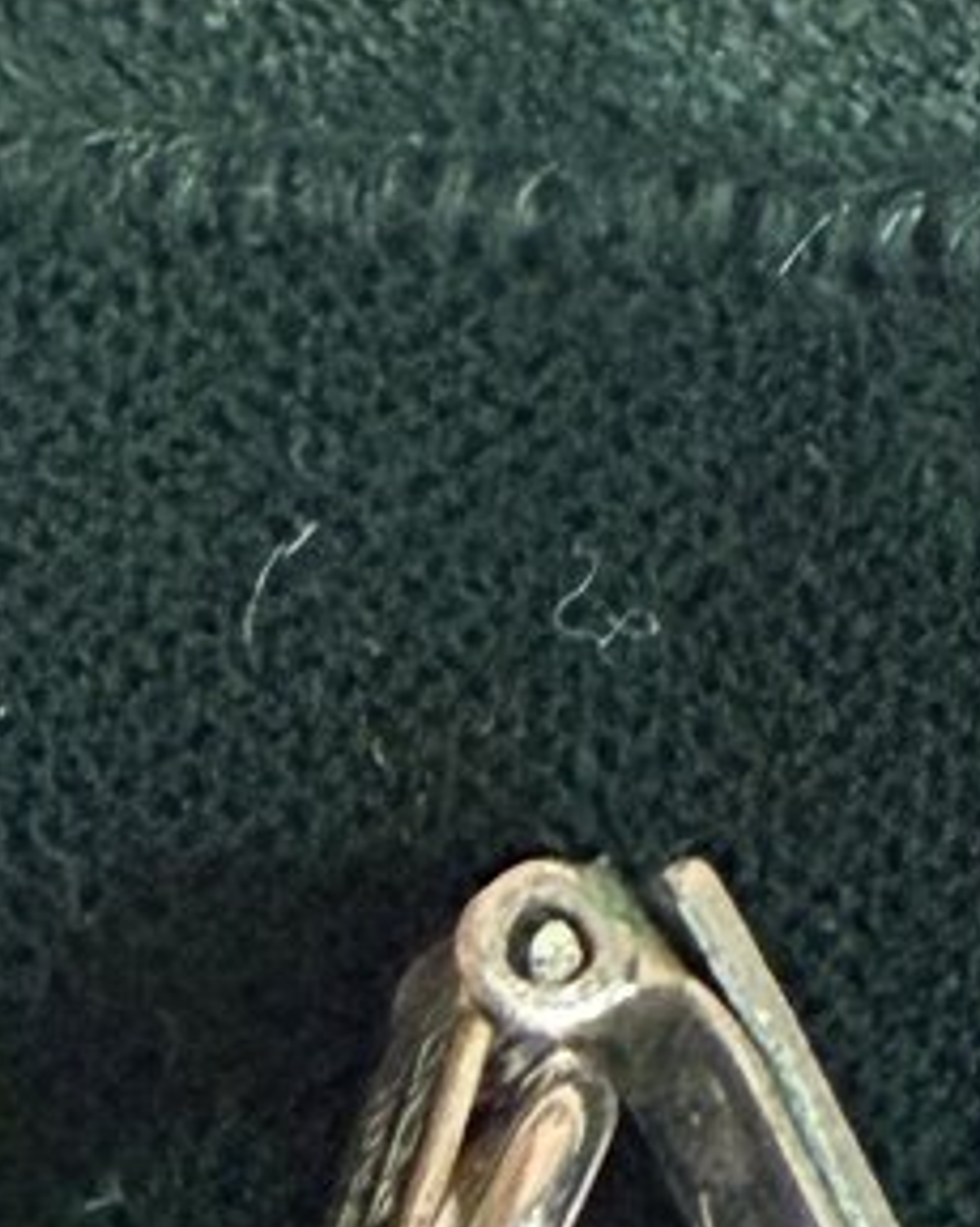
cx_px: 1504
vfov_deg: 15.9
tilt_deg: -79.9
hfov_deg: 12.8
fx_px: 4137
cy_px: 1640
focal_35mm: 114
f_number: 2.2
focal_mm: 2.22
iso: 640
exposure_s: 1/60
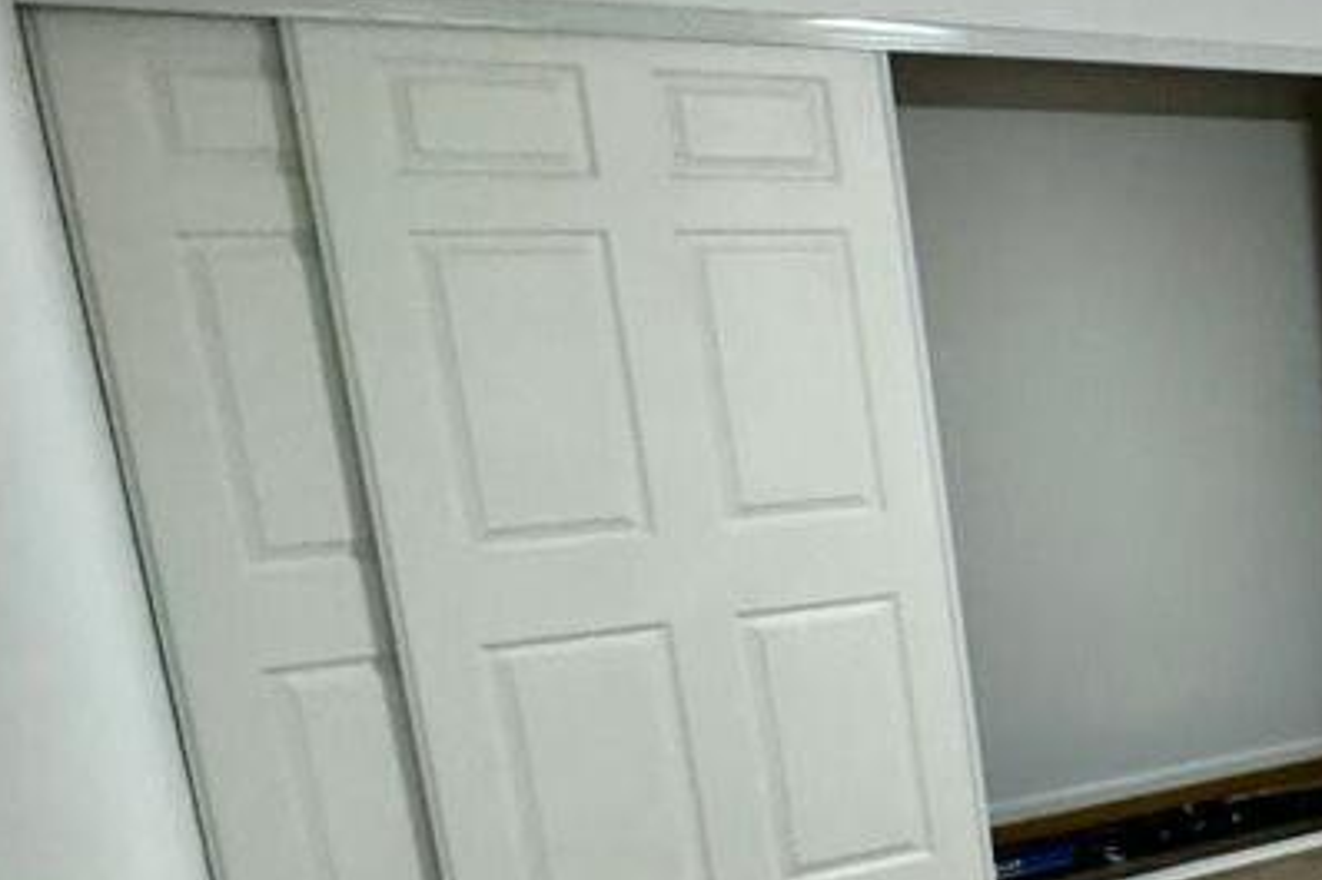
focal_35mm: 50
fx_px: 1835
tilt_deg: -11.5
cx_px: 2118
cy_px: 591
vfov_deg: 26.8
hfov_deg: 25.6
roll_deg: +0.1
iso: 320
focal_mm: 2.22
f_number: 2.2
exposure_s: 1/60
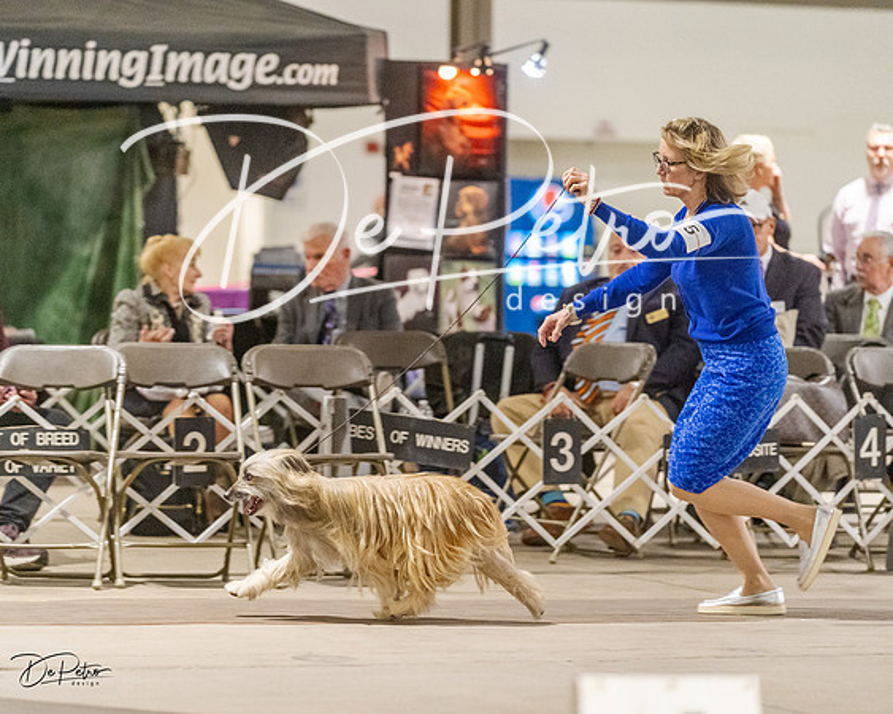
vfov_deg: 9.3
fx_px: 4404
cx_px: 387
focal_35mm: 167
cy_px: 357
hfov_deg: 11.6
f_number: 3.2
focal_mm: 148
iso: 6400
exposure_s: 1/400
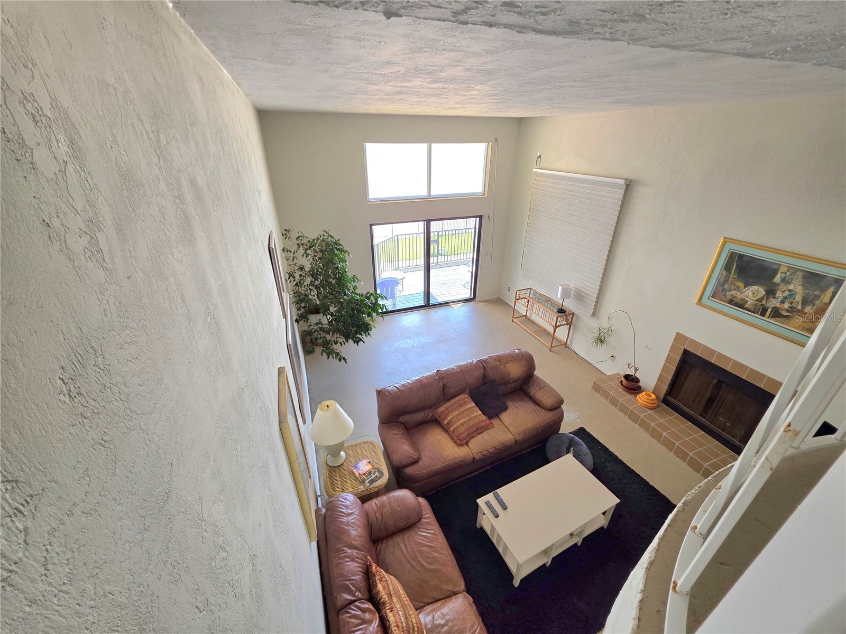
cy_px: 317
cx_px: 423
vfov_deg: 89.9
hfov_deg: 106.2
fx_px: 318
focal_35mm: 13
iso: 80
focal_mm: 2.2
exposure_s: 1/120
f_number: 1.9
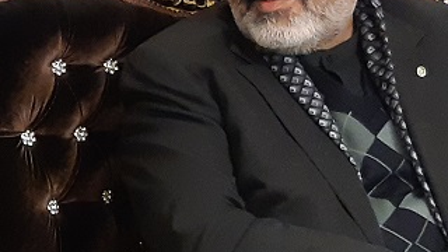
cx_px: -90
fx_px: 1212
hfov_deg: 19.7
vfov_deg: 11.7
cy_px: 259
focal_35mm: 102
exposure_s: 1/25
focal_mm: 3.93
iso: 250
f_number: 1.7
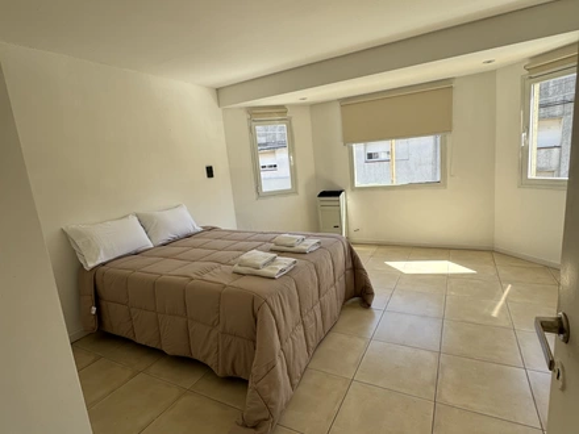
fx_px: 234
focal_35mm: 14
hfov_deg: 102.1
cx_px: 290
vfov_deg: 85.7
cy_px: 217
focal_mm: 2.22
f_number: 2.2
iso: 40
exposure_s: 1/197
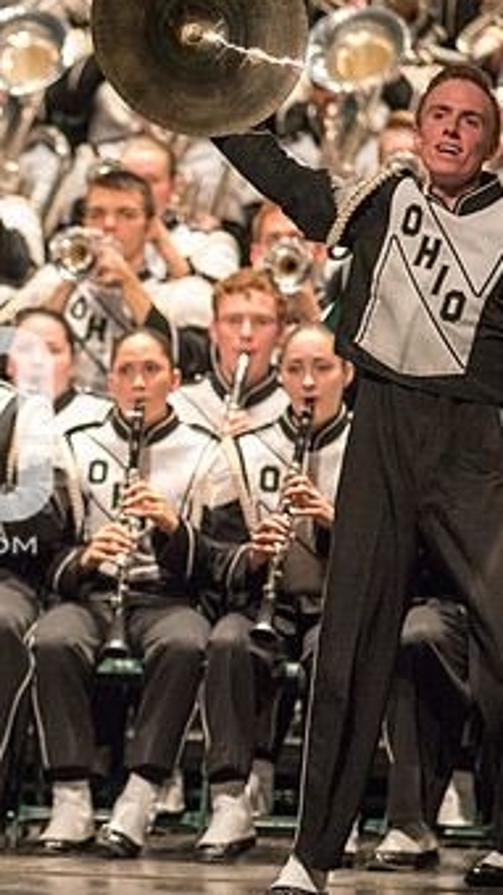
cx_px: -145
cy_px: 451
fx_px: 12746
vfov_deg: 4.0
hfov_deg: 2.3
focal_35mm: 537
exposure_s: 1/500
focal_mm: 300
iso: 4000
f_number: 2.8
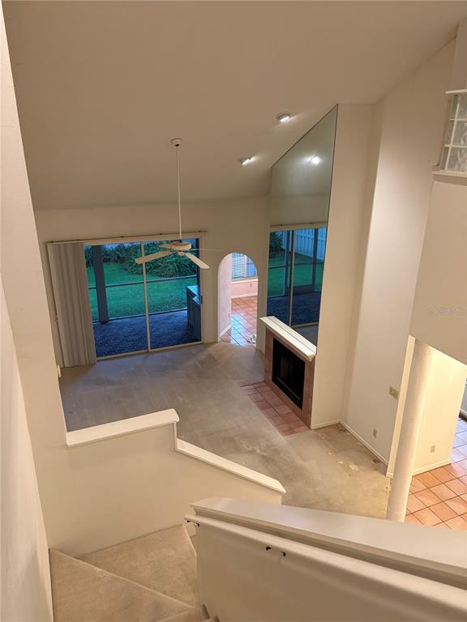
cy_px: 311
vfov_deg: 67.3
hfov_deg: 53.1
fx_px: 468
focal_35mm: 26
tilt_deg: -20.4
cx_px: 234
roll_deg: +0.4
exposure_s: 1/60
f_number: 1.6
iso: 160
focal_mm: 5.96
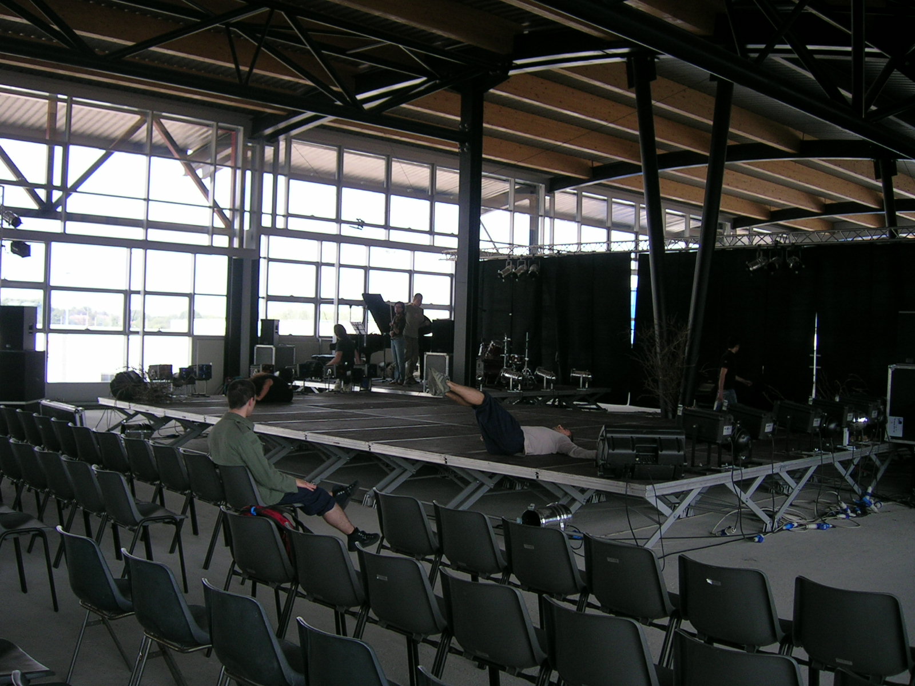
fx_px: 925
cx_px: 458
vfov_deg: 40.7
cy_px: 343
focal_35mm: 35
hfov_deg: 52.6
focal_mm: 5.4
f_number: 2.8
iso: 50
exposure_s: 1/102
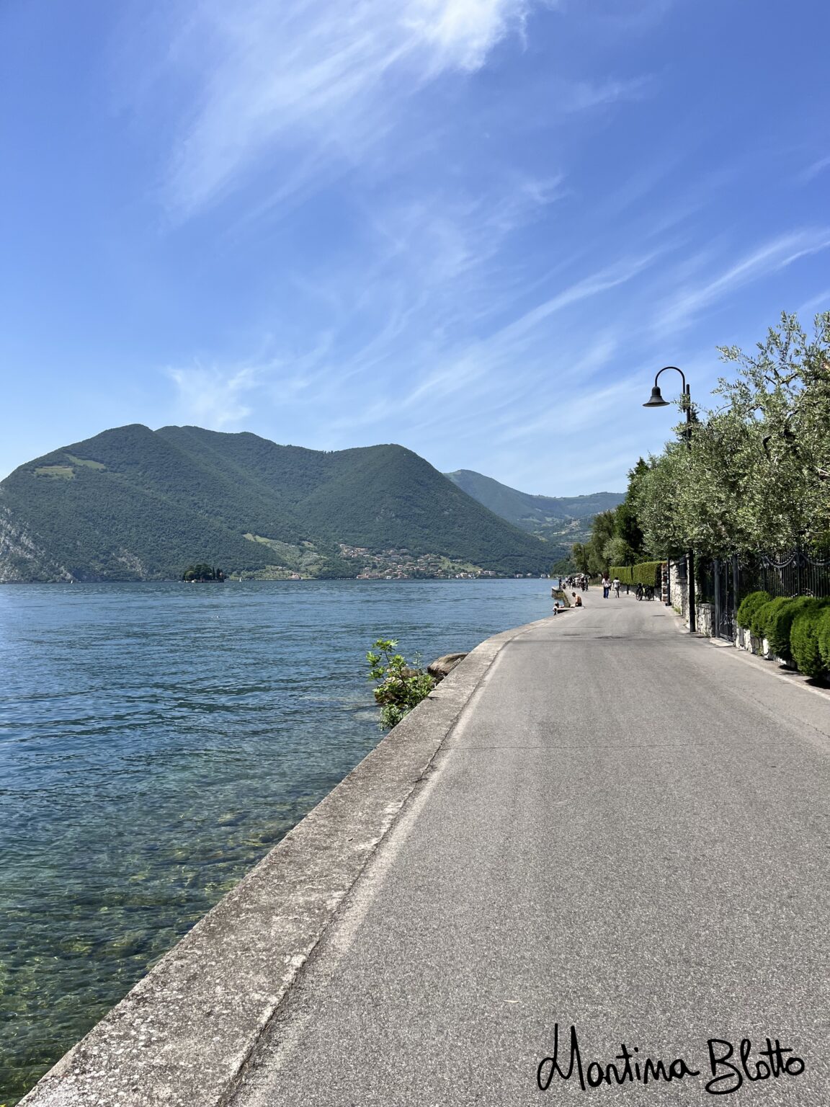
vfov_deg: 67.3
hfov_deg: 53.1
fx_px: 831
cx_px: 415
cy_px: 554
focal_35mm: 26
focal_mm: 5.1
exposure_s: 1/4484
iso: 50
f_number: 1.6
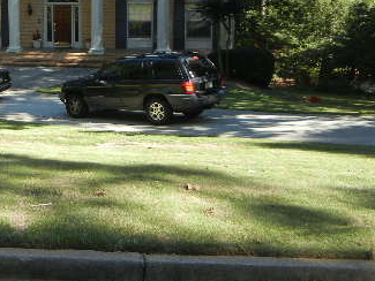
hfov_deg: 30.7
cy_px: 50
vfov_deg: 24.4
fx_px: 639
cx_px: 14
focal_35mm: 59
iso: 160
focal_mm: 5.4
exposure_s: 1/322
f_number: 3.5
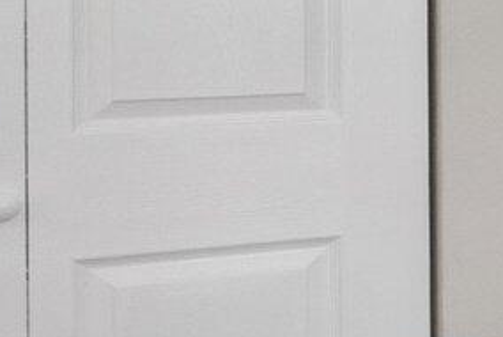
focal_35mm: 113
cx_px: 1615
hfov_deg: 10.5
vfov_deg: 12.0
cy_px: 31
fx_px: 1586
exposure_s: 1/1.67
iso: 320
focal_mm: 10.5
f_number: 8
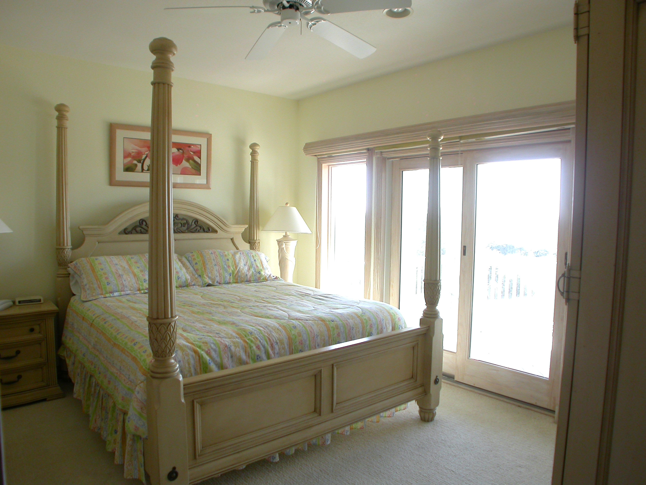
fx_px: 709
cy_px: 242
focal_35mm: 38
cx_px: 323
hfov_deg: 49.0
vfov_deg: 37.7
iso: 100
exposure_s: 1/76.8
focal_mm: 7.85
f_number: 3.3
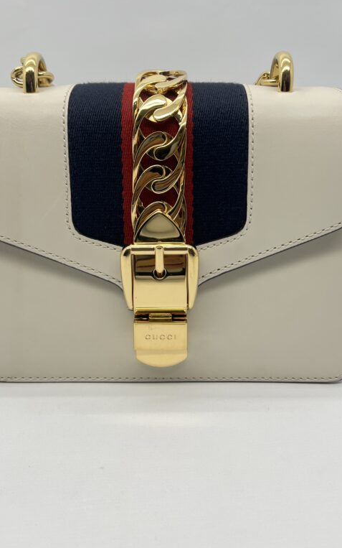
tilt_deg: -15.0
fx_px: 552
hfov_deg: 34.4
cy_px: 204
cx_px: 161
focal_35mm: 37
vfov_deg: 52.2
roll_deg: -0.2
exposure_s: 1/173
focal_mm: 5.7
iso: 40
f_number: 1.5
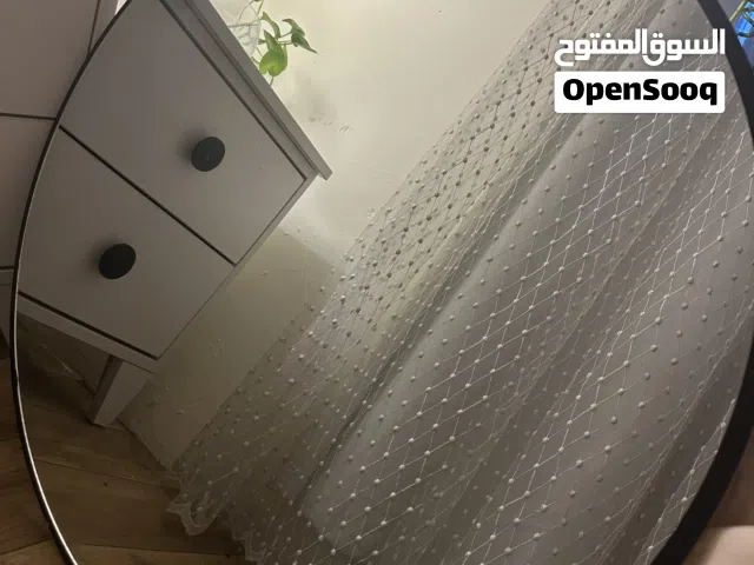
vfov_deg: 56.8
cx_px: 377
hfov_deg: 71.6
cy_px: 282
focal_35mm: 24
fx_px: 523
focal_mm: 6.86
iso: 320
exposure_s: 1/60
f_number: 1.78
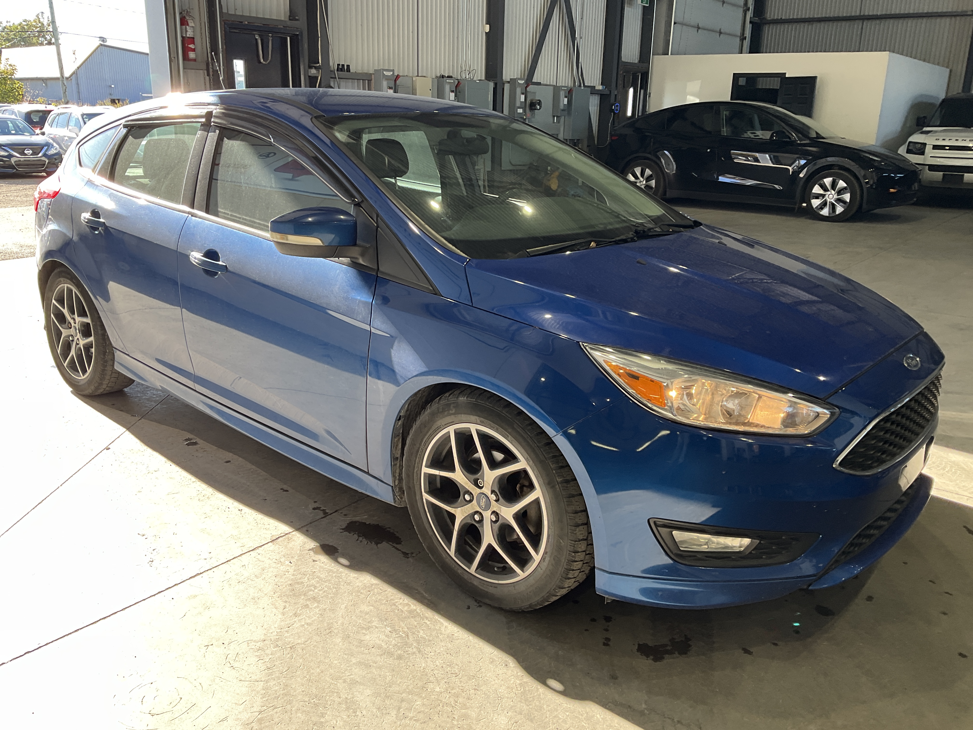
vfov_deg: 48.2
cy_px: 365
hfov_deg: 61.7
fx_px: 815
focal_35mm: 29
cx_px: 486
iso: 20
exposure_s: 1/122
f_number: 1.8
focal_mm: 3
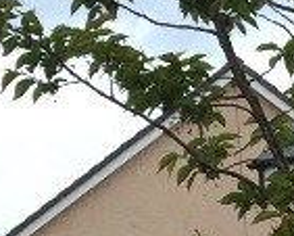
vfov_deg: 5.5
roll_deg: +1.9
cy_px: 961
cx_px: 640
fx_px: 2098
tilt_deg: -12.9
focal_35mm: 241
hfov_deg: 7.6
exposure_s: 1/706
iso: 32
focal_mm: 4.15
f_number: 2.2
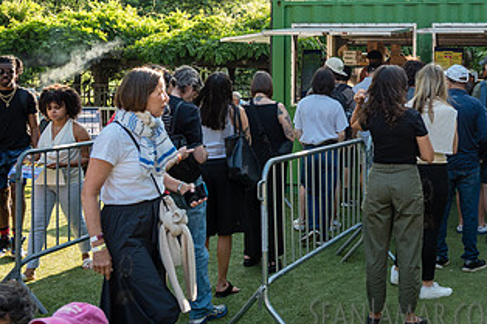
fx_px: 757
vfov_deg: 23.7
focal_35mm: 56
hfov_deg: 34.0
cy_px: 52
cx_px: 425
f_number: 3.5
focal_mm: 29
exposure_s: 1/640
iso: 800
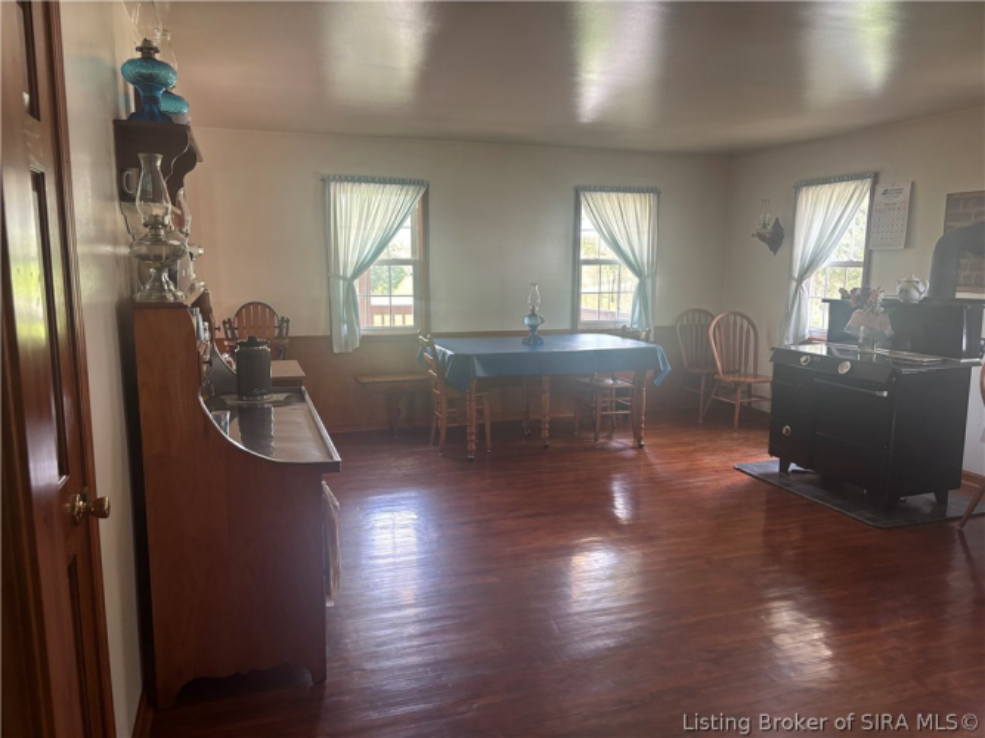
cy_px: 369
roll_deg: -0.8
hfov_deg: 67.3
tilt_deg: -8.8
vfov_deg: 53.0
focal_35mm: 26
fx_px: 740
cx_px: 492
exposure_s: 1/62
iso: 125
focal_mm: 5.96
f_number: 1.6
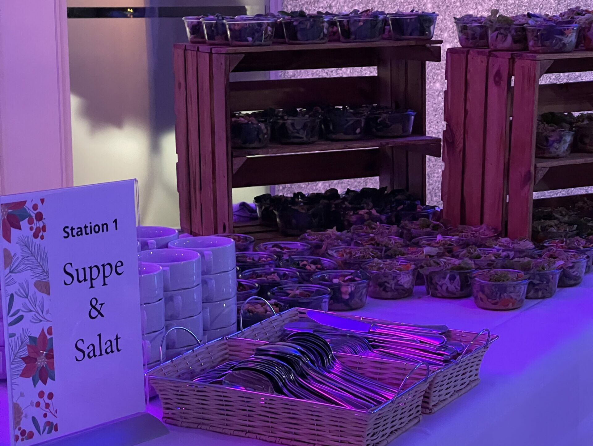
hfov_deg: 30.3
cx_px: 296
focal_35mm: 64
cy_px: 223
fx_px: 1097
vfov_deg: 23.0
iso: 800
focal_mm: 7.5
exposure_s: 1/25
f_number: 2.2
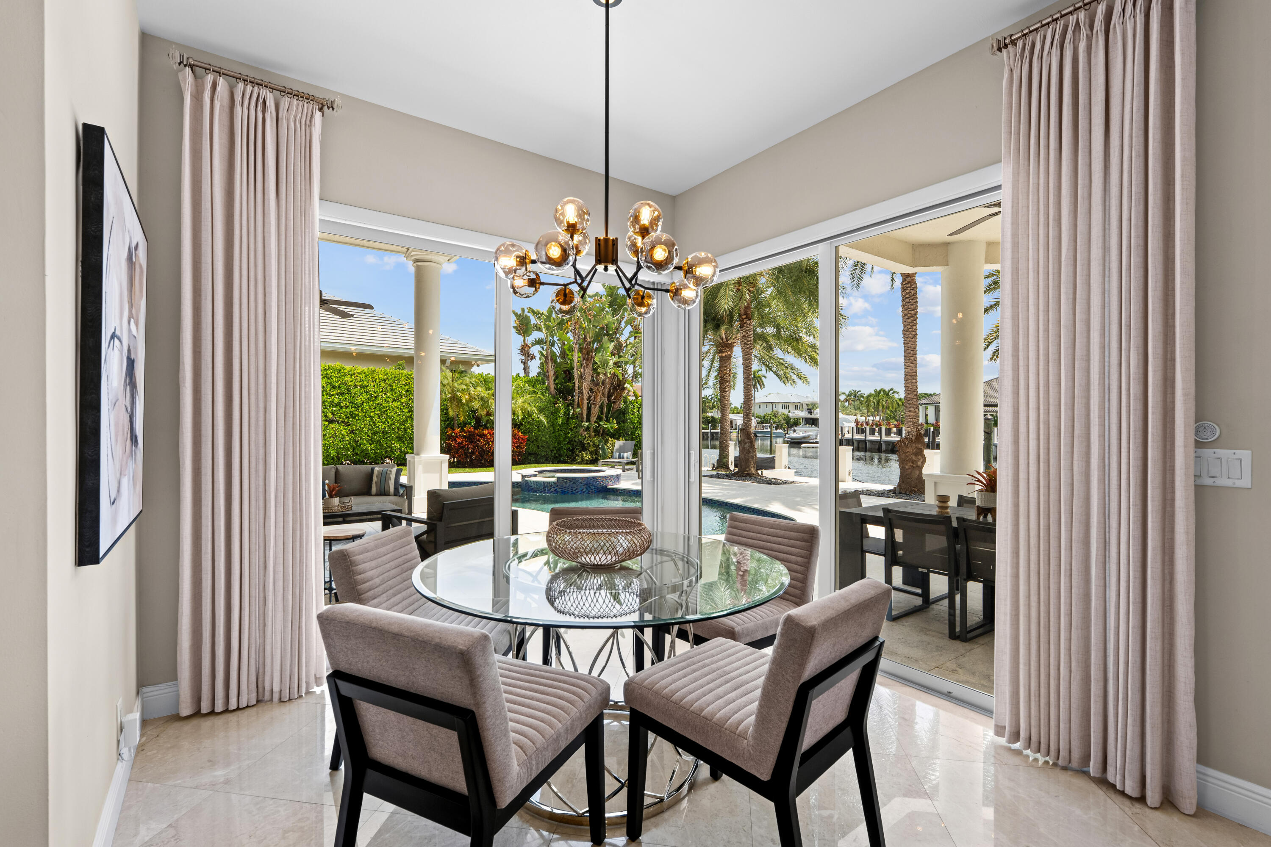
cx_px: 636
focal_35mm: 16
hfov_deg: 96.7
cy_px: 424
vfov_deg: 73.7
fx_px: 565
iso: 100
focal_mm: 16
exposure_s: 1/6
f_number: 9
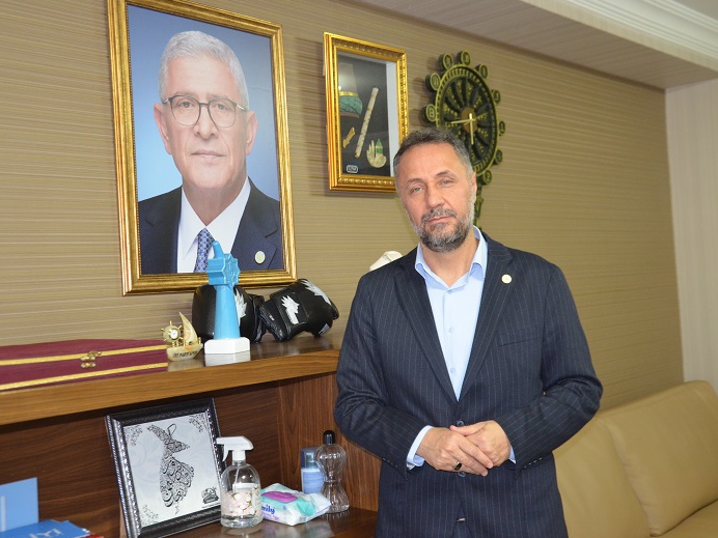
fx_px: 862
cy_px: 270
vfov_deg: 34.7
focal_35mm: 42
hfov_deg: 45.2
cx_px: 359
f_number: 4
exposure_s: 1/60
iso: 1600
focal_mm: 25
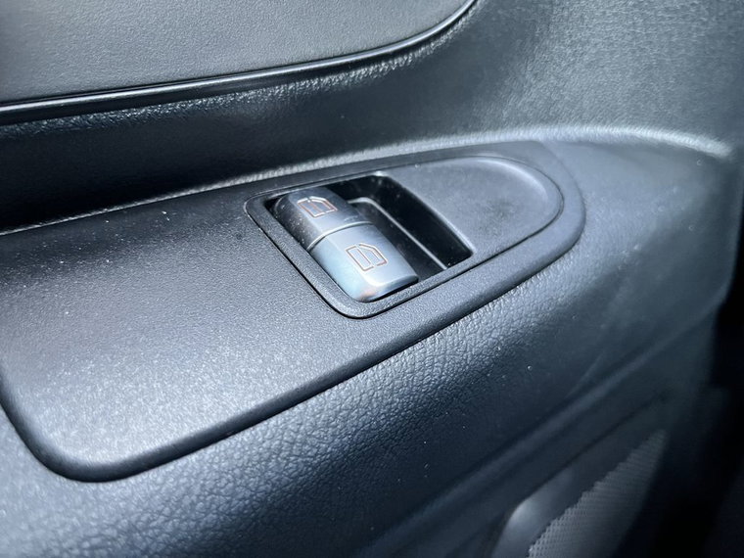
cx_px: 372
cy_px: 279
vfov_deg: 53.1
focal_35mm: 26
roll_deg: +6.8
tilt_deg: -28.5
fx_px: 559
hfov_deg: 67.3
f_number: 1.6
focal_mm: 5.1
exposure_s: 1/40
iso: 640
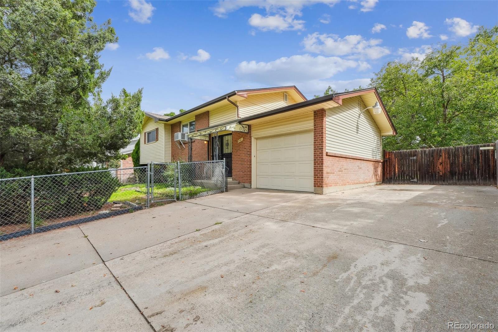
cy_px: 166
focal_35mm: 15
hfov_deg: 100.4
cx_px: 249
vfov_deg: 77.3
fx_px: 207
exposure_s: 1/800
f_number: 8
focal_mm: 10
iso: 400
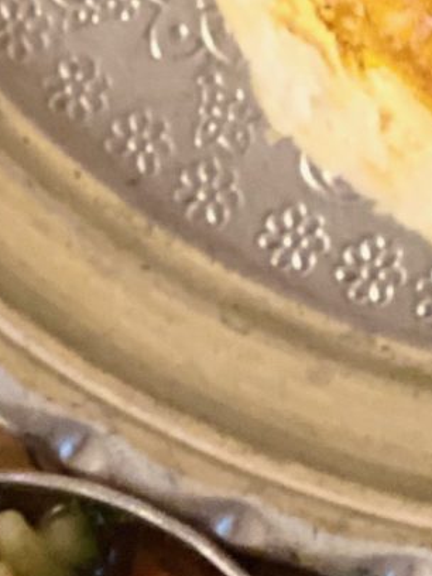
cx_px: 916
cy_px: -114
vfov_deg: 6.0
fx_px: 5425
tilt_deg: -86.4
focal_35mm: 326
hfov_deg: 4.5
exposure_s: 1/14
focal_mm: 6
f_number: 2
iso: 400
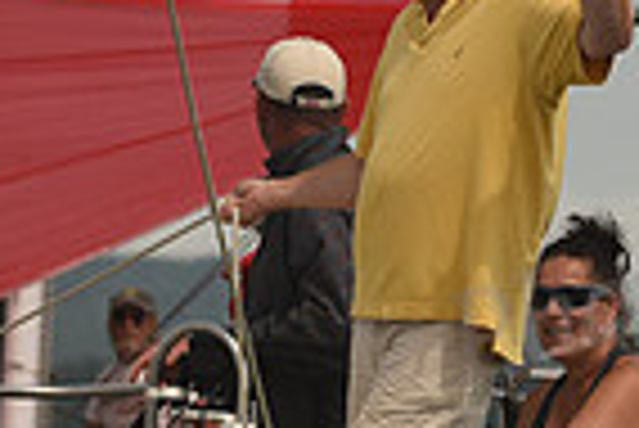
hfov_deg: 2.3
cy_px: 561
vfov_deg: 1.5
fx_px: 15920
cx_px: 220
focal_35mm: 896
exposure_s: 1/1000
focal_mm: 220
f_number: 7.1
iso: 250
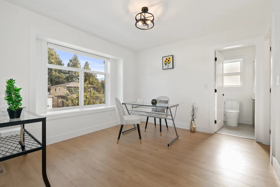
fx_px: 117
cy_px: 94
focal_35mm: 15
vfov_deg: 77.3
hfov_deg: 100.4
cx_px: 140
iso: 320
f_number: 7.1
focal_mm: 10
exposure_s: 1/160
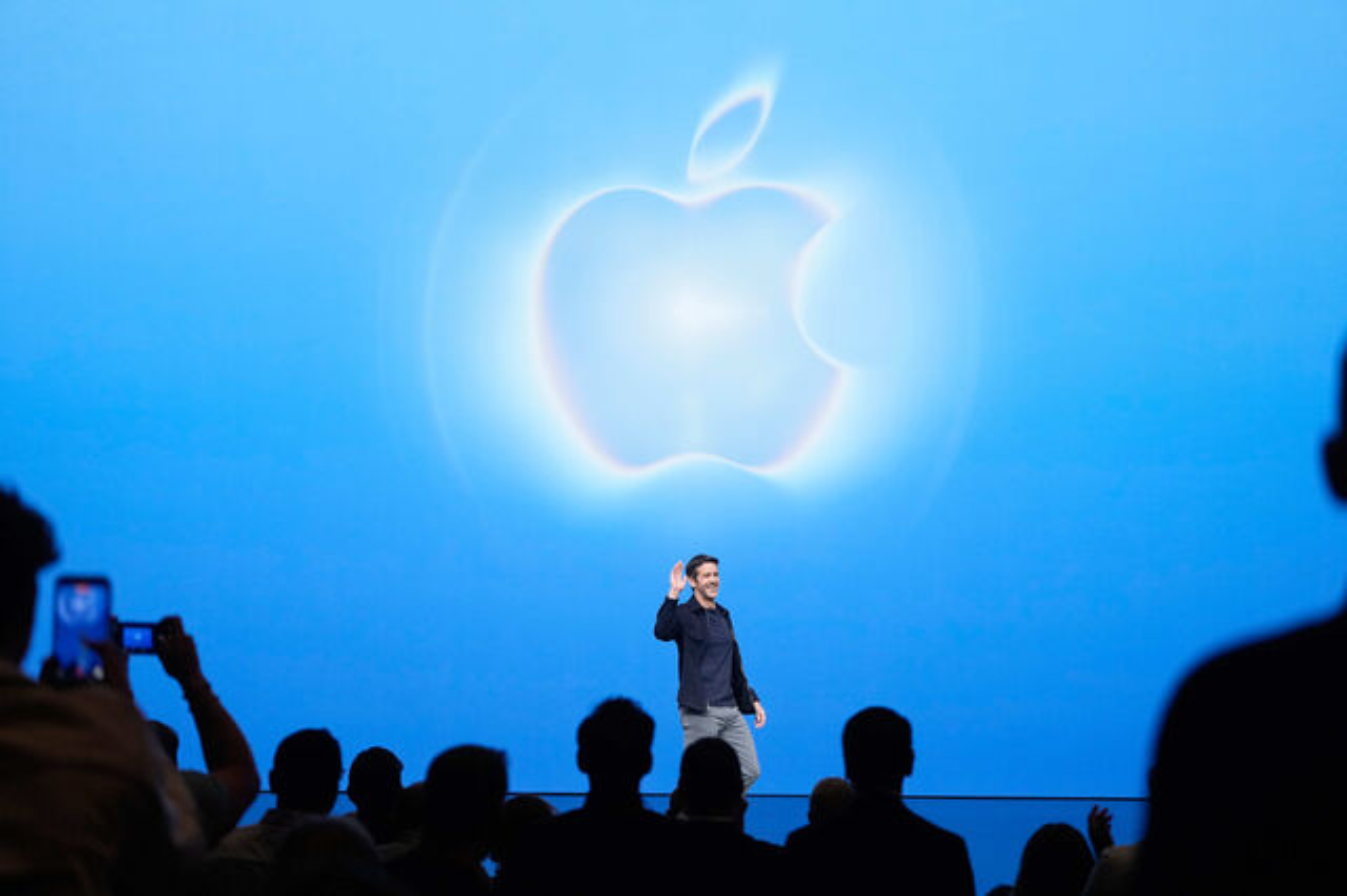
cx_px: 674
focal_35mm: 70
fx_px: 2618
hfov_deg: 28.9
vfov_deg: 19.4
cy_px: 448
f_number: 2.8
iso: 2500
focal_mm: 70
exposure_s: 1/500
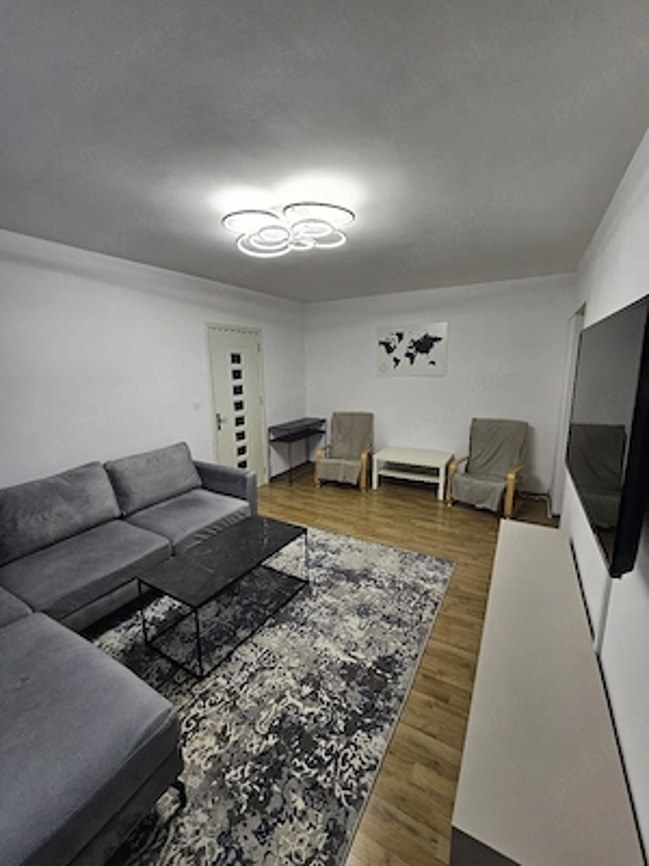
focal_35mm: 13
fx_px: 325
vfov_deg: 106.2
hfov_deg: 89.9
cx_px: 324
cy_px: 433
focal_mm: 2.2
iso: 100
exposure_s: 1/101
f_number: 2.2
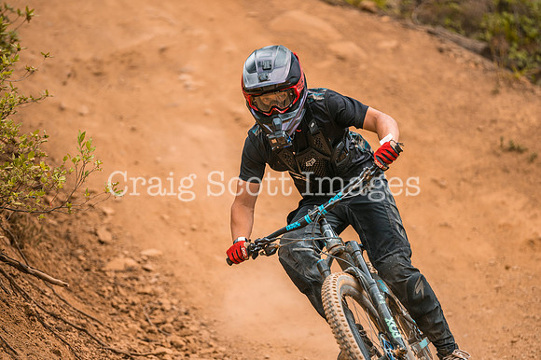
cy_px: 160
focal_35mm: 222
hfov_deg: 9.3
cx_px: 300
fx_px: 3332
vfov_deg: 6.2
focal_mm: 200
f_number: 2.8
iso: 280
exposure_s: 1/1600
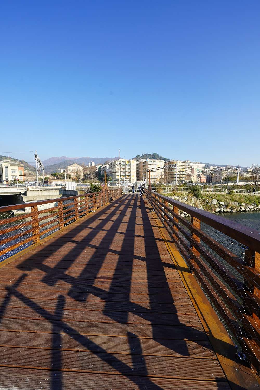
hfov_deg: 77.3
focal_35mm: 15
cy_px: 195
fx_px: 162
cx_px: 130
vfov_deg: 100.4
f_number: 8
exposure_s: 1/125
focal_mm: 15
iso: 100
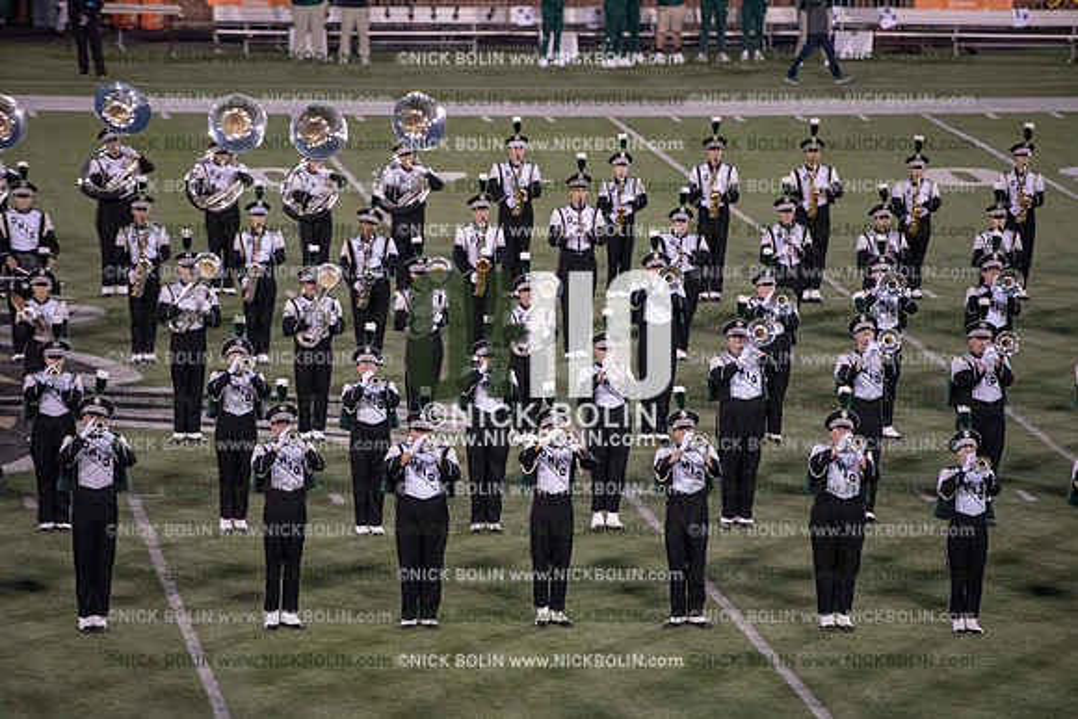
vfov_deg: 6.9
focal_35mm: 200
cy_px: 360
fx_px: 5990
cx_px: 539
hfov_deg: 10.3
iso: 5000
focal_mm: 200
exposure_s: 1/1250
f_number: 3.2
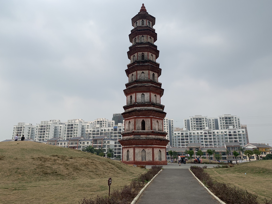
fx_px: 204
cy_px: 102
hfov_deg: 67.3
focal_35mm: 26
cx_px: 136
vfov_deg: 53.1
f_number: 1.8
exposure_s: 1/2755
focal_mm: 4.25
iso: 25
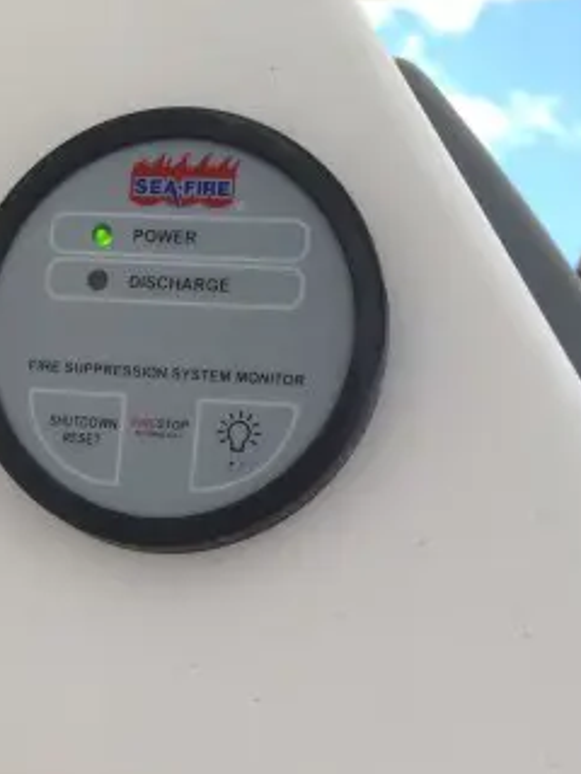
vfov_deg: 30.1
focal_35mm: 60
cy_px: 762
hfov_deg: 24.3
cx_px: 182
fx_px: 1343
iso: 32
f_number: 2.2
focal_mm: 4.12
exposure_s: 1/1001
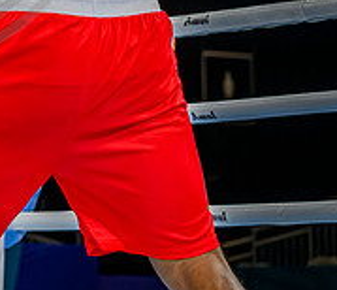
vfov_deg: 6.6
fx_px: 2476
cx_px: -142
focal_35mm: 241
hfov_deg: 7.7
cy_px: -126
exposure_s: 1/1600
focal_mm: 70
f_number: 3.5
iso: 2500
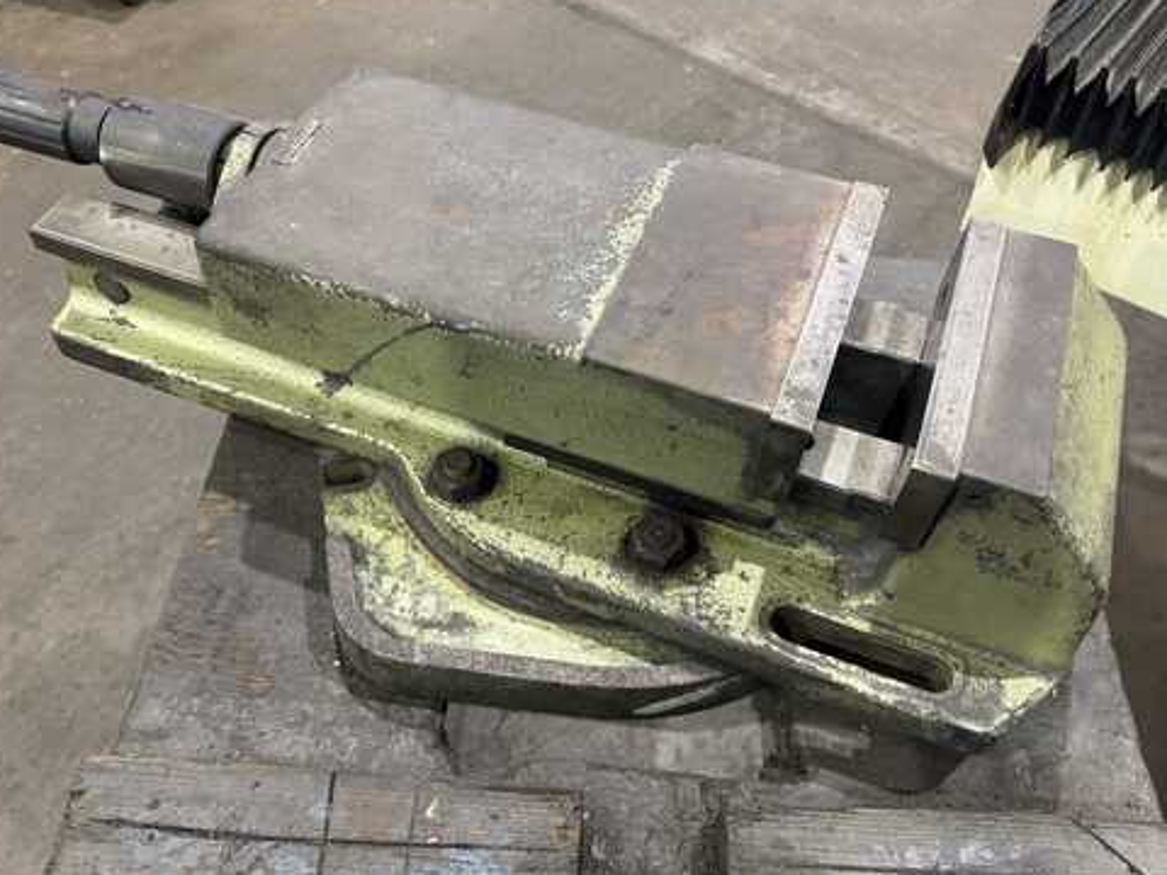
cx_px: 576
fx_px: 1011
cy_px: 440
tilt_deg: -52.2
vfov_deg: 46.8
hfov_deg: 60.0
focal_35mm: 30
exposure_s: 1/60
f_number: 1.78
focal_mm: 6.76
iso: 400
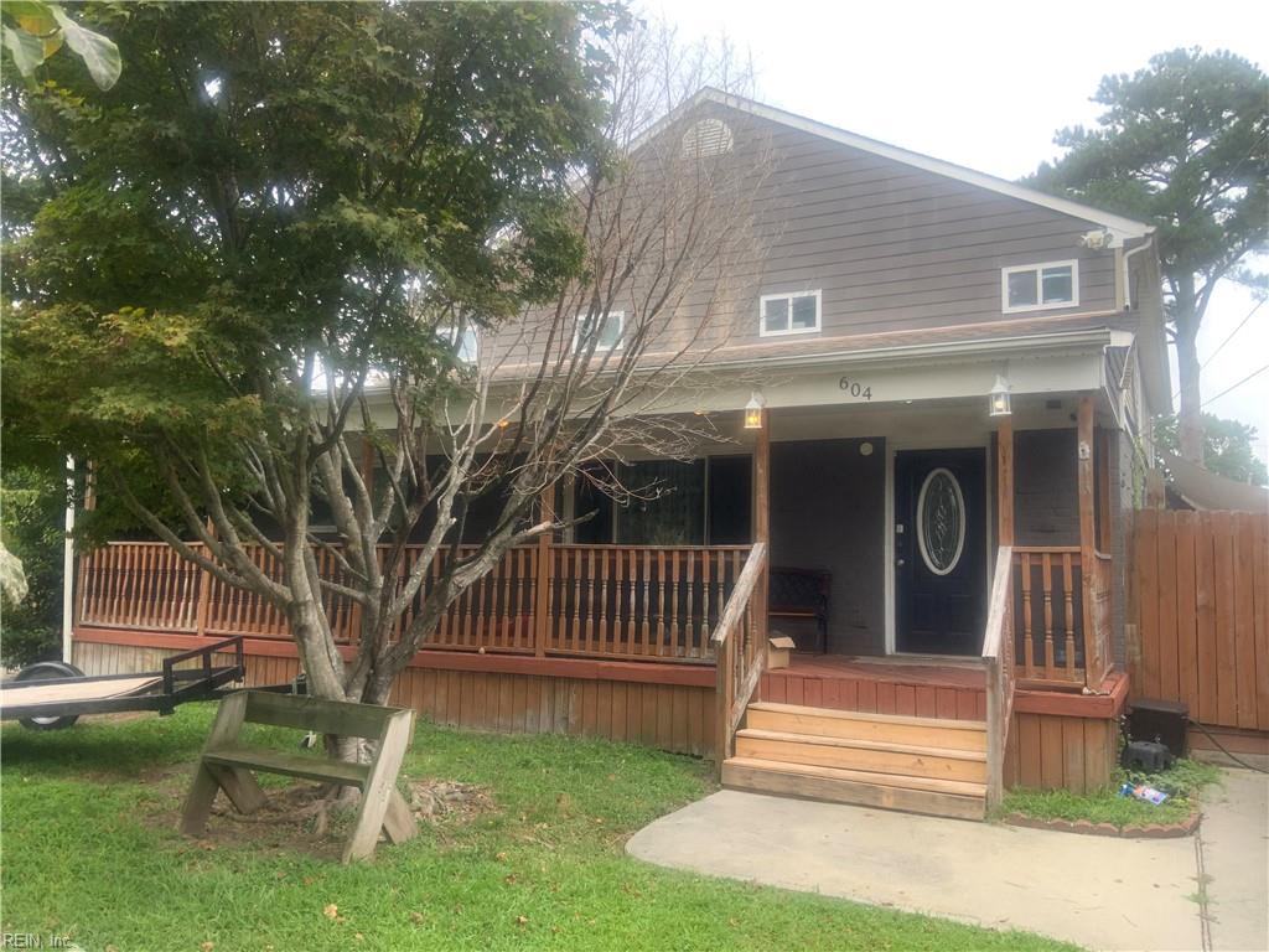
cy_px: 476
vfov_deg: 48.2
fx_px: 1063
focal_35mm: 29
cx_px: 634
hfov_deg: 61.7
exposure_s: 1/167
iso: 16
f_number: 1.8
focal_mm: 3
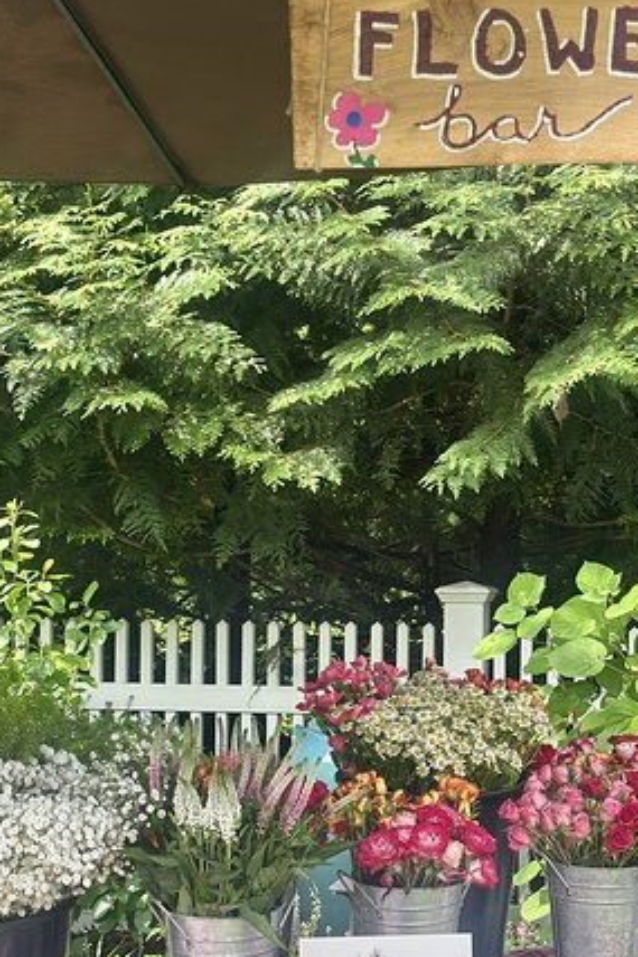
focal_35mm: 70
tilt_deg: +0.1
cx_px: 492
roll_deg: -1.0
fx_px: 1862
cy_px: 552
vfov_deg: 28.8
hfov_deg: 19.3
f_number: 1.78
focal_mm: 6.86
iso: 80
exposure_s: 1/631
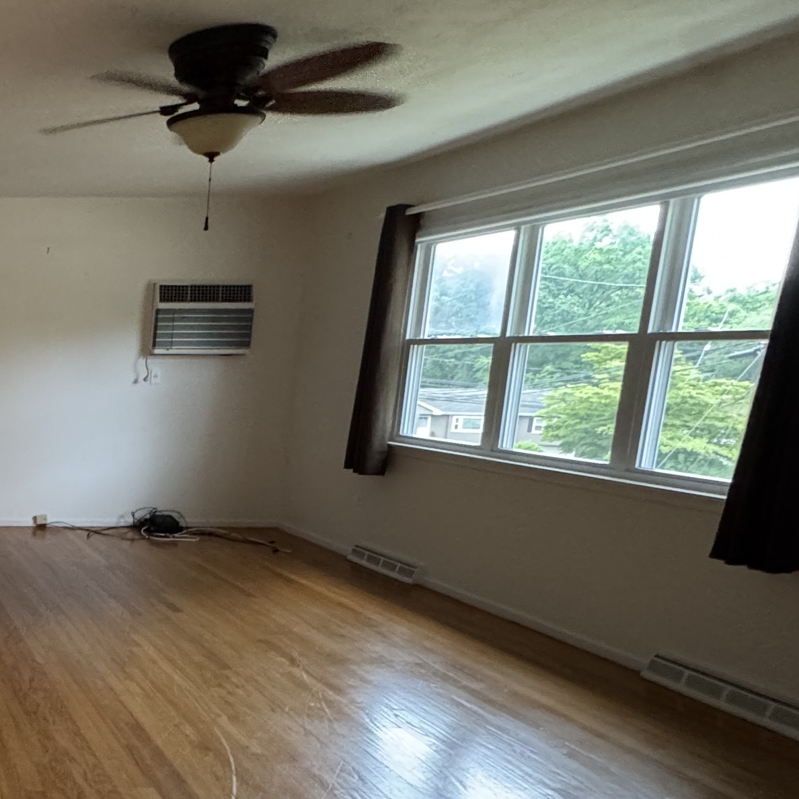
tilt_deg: -11.7
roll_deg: +0.2
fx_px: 836
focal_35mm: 32
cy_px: 508
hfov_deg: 37.9
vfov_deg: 50.5
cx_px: -166
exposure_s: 1/60
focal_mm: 2.22
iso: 500
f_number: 2.2
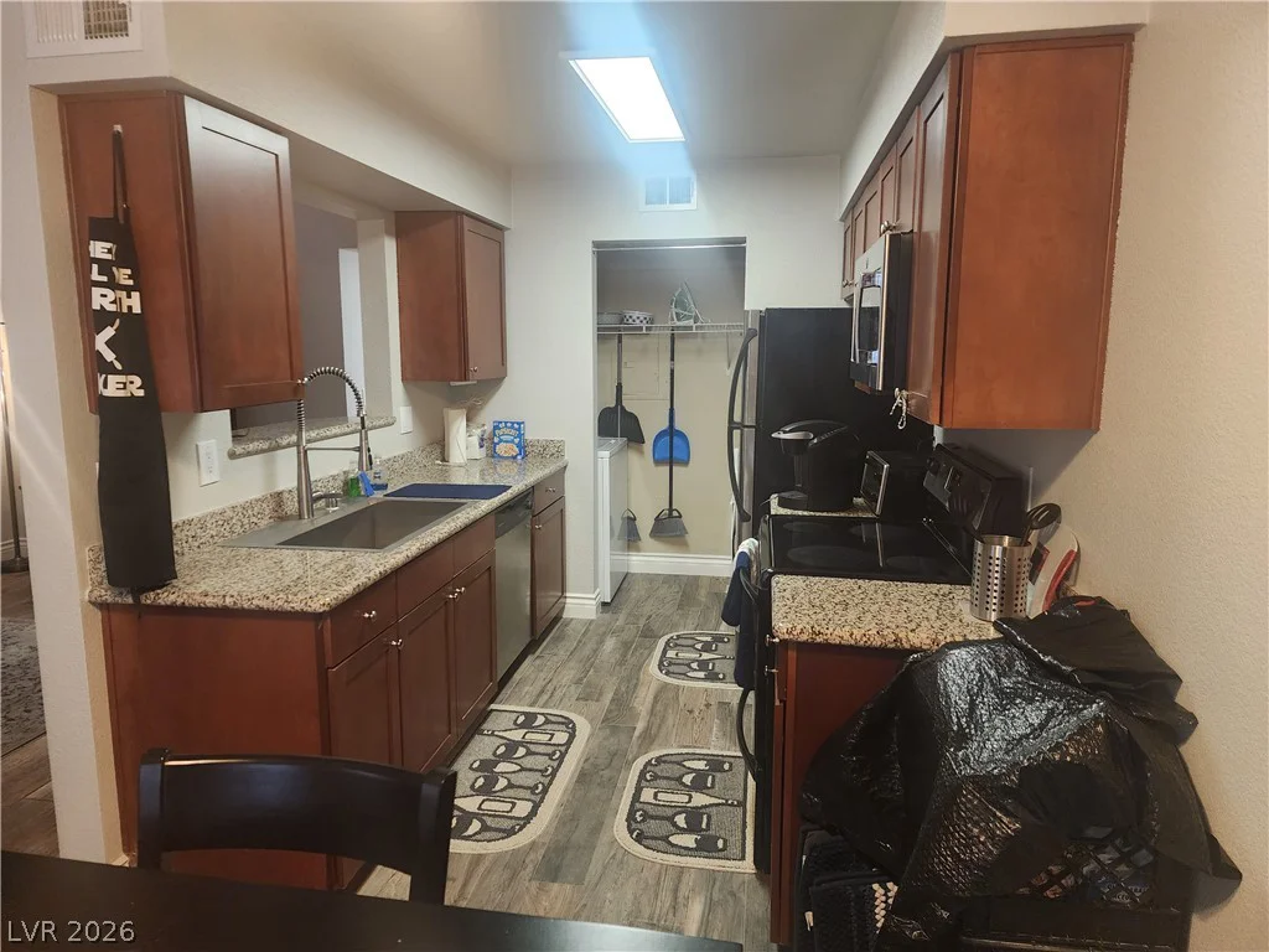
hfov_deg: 73.9
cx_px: 634
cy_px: 476
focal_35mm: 23
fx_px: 843
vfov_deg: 58.9
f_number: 1.8
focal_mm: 6.4
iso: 640
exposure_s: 1/120
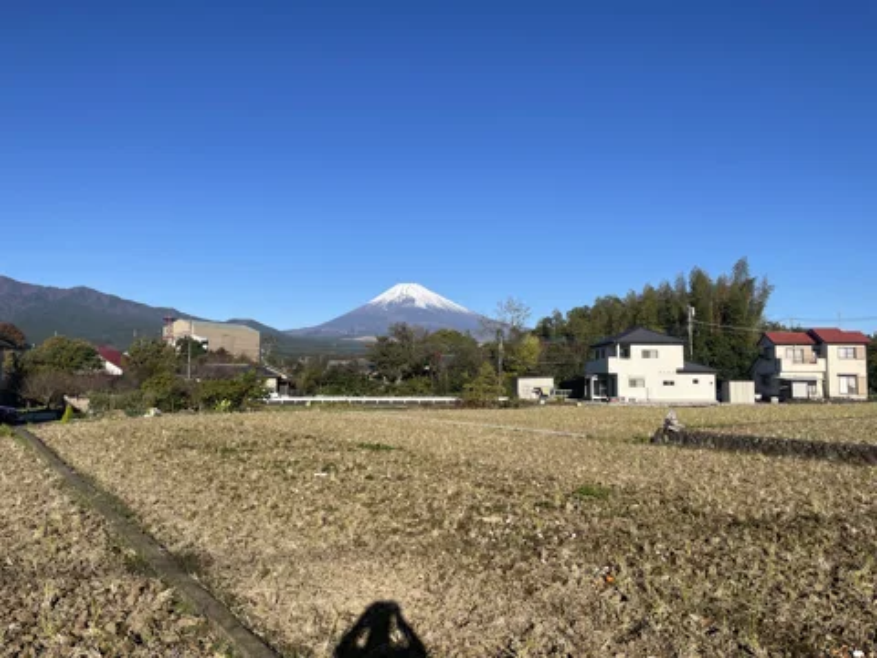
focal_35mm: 26
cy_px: 329
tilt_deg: +4.7
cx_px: 438
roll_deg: -0.7
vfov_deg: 53.1
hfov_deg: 67.3
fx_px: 659
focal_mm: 4.2
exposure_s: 1/3731
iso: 32
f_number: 1.6
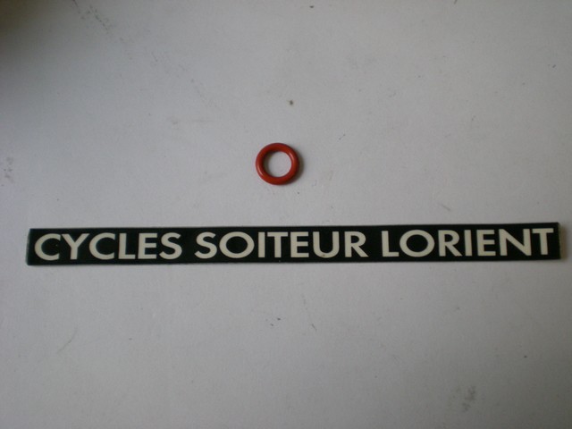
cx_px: 286
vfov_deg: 32.9
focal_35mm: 44
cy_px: 214
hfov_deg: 42.9
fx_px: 727
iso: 200
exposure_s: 1/44.8
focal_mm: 7.4
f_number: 3.5
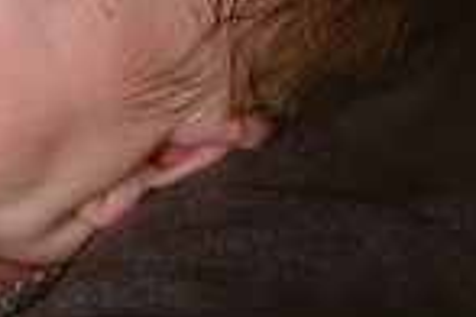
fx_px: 2684
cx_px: -181
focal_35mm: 203
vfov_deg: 6.7
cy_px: -52
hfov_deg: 9.9
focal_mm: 50
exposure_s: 1/80
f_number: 5
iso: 640
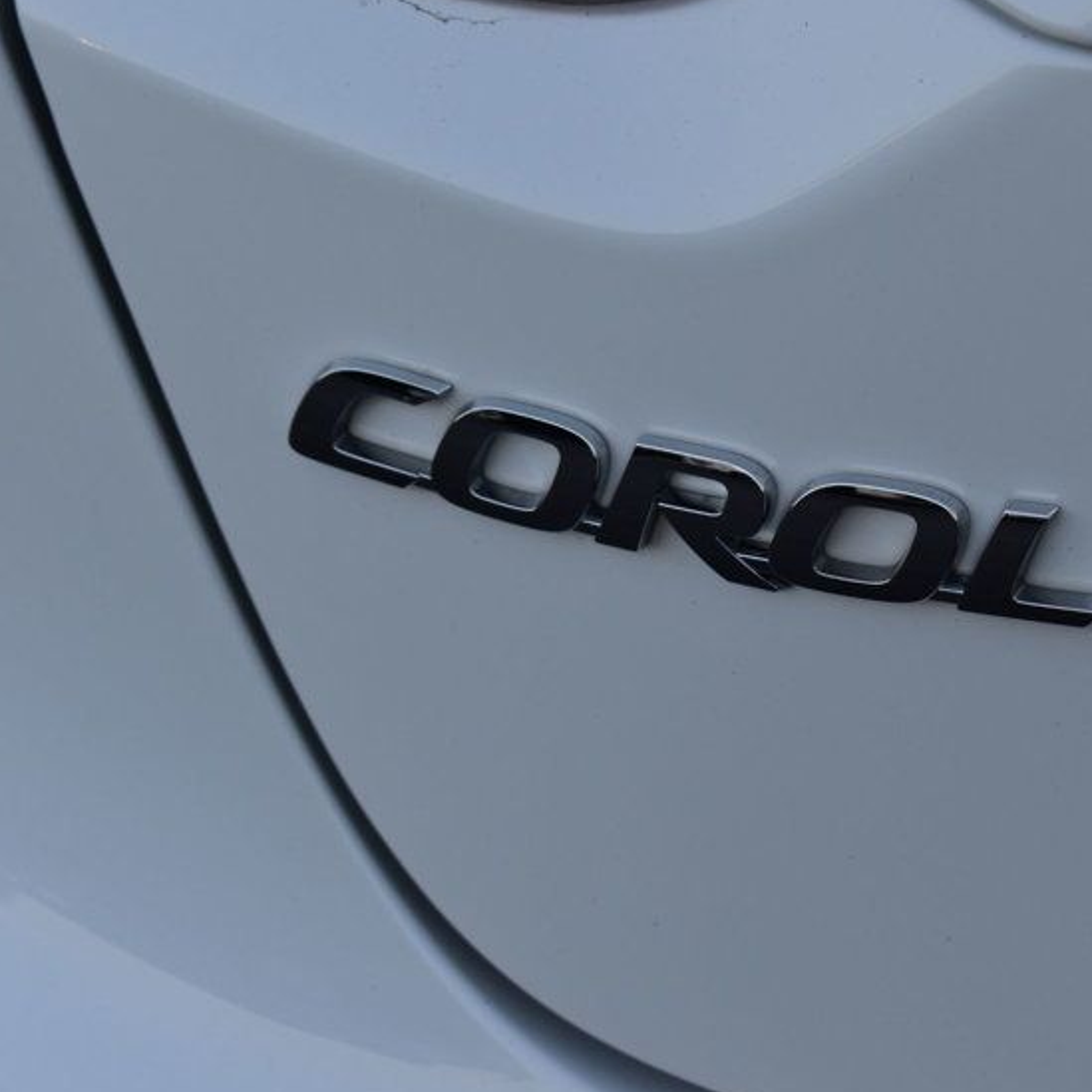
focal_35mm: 131
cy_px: 477
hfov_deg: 13.2
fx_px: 4668
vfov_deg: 13.3
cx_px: 971
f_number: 9
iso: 400
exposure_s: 1/100
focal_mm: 55
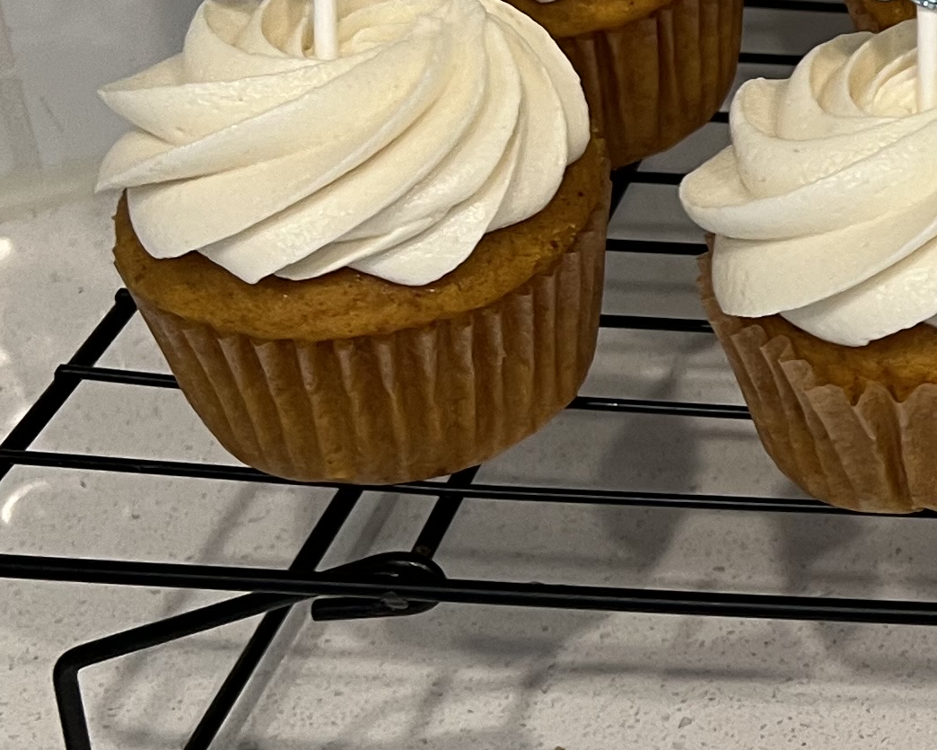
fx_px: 2717
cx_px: 1486
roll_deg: -1.9
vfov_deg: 15.5
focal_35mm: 98
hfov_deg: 17.2
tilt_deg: -32.5
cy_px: 58
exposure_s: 1/60
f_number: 1.5
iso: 80
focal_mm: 5.7
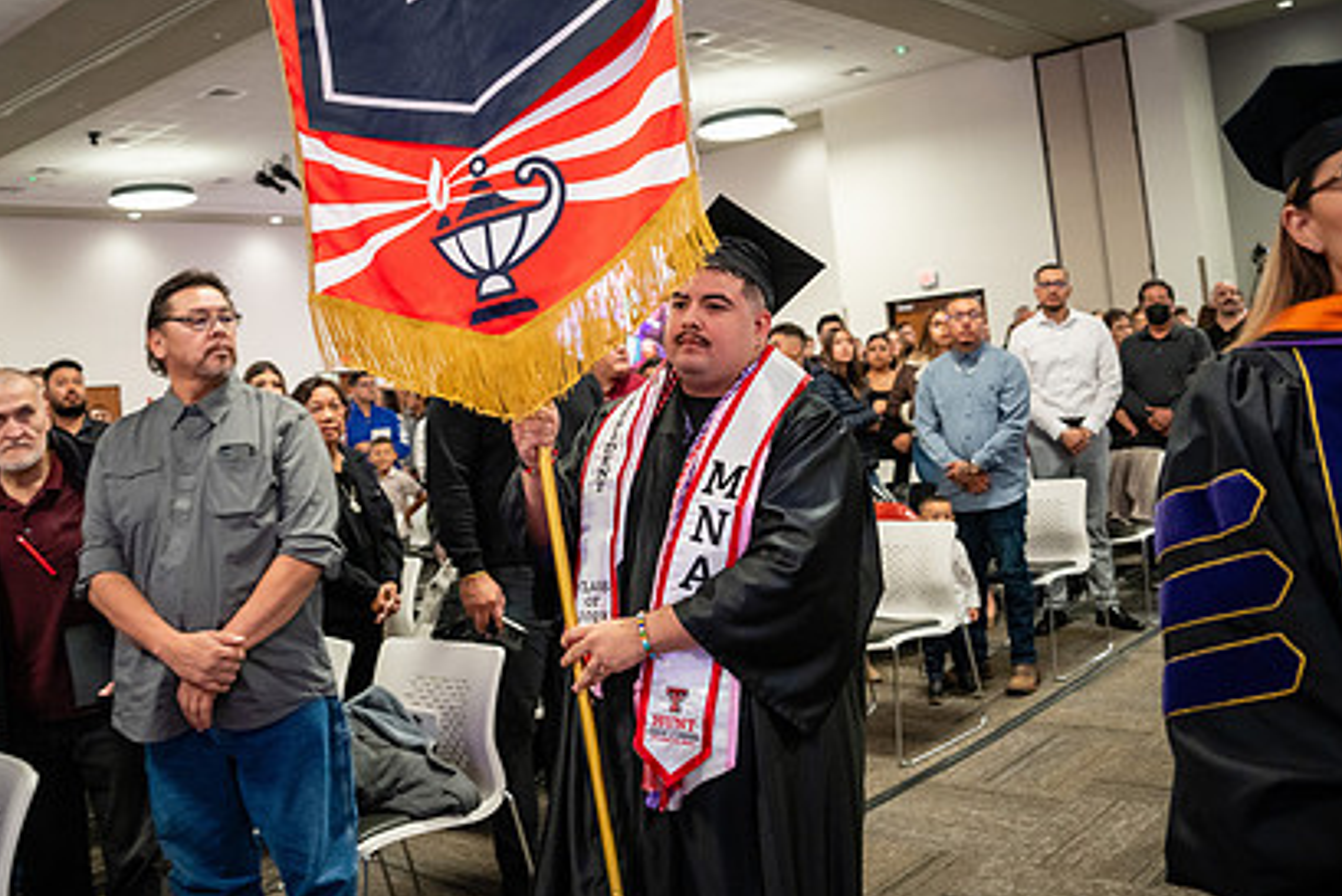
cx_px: 594
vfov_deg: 38.6
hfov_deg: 55.6
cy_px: 313
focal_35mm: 34
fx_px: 1268
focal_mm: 24
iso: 2000
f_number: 2.8
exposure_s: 1/160
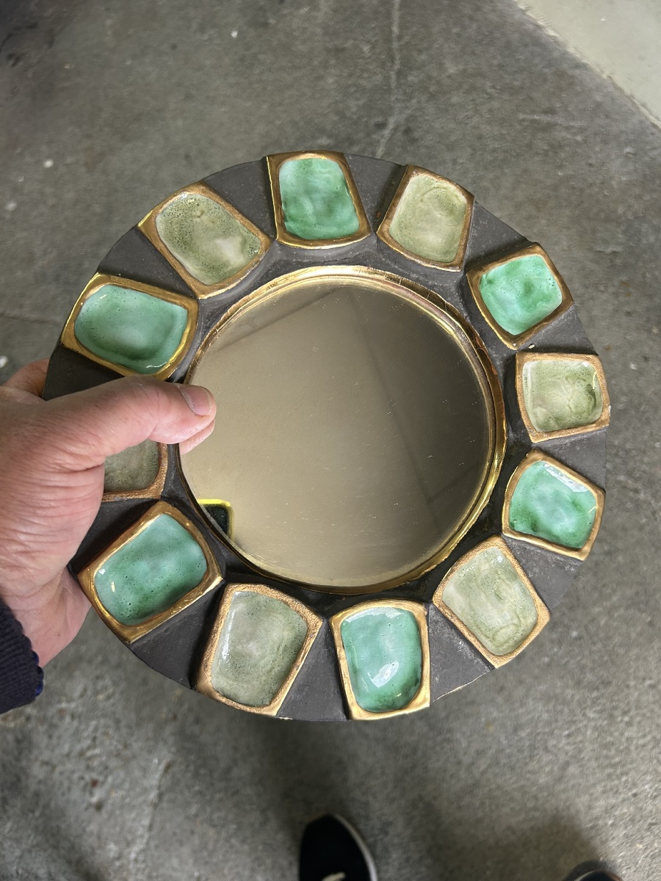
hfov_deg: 53.1
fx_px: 662
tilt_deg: -67.0
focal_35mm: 26
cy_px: 440
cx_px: 330
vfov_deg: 67.3
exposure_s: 1/100
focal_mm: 5.7
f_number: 1.5
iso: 100
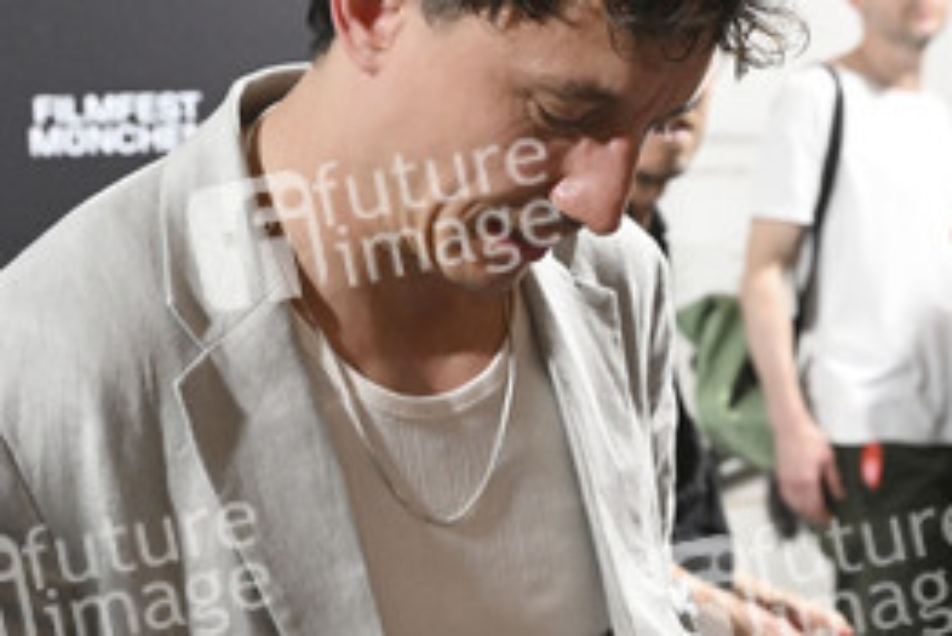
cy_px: 407
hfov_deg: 30.1
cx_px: 480
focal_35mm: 67
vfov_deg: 20.3
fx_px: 1773
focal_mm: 44
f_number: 5.6
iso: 8000
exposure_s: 1/200
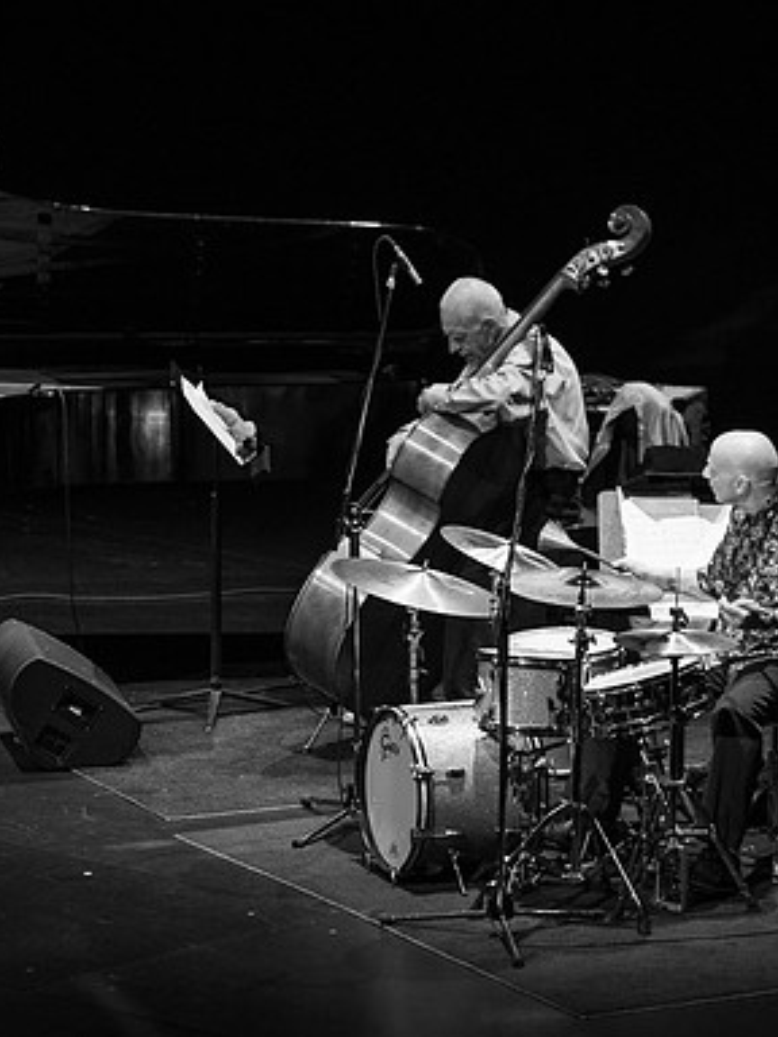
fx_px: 7372
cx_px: 184
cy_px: 563
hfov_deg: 6.0
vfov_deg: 8.0
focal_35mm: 246
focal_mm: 155
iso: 1600
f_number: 2.8
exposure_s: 1/100
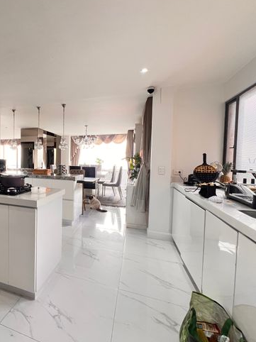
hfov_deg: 65.4
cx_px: 53
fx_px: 178
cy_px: 167
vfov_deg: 87.8
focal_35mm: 18
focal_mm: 1.57
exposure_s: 1/99
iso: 160
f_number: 1.8
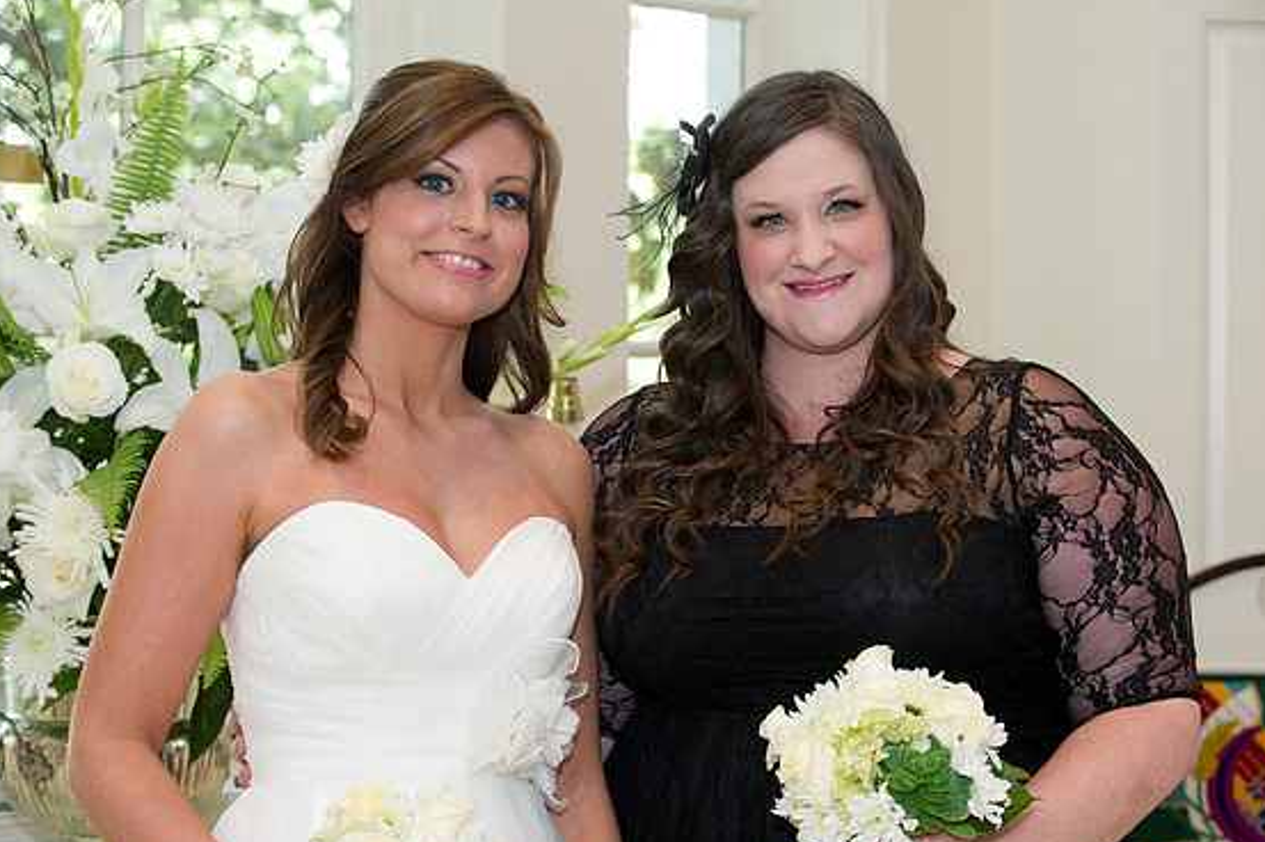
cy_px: 435
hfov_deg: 23.7
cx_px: 643
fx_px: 3020
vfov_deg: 15.9
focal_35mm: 86
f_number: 5
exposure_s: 1/100
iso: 800
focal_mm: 82
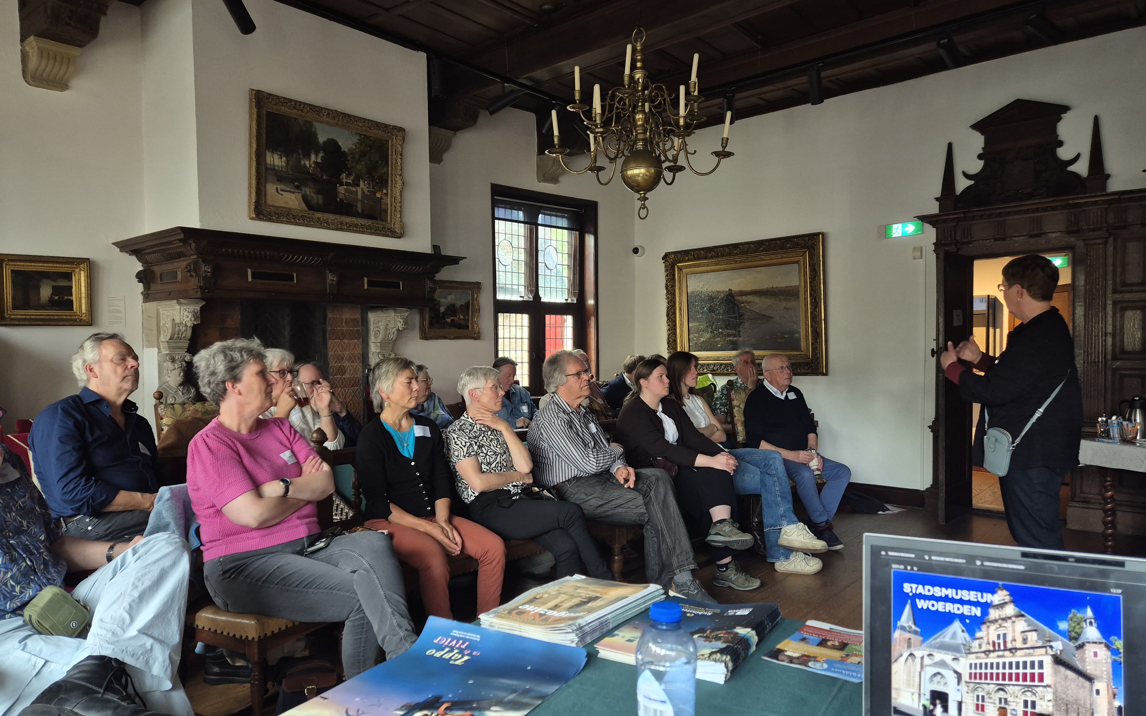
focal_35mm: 25
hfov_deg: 72.5
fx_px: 781
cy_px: 371
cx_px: 578
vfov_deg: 49.3
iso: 250
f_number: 1.8
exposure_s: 1/100
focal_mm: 5.4
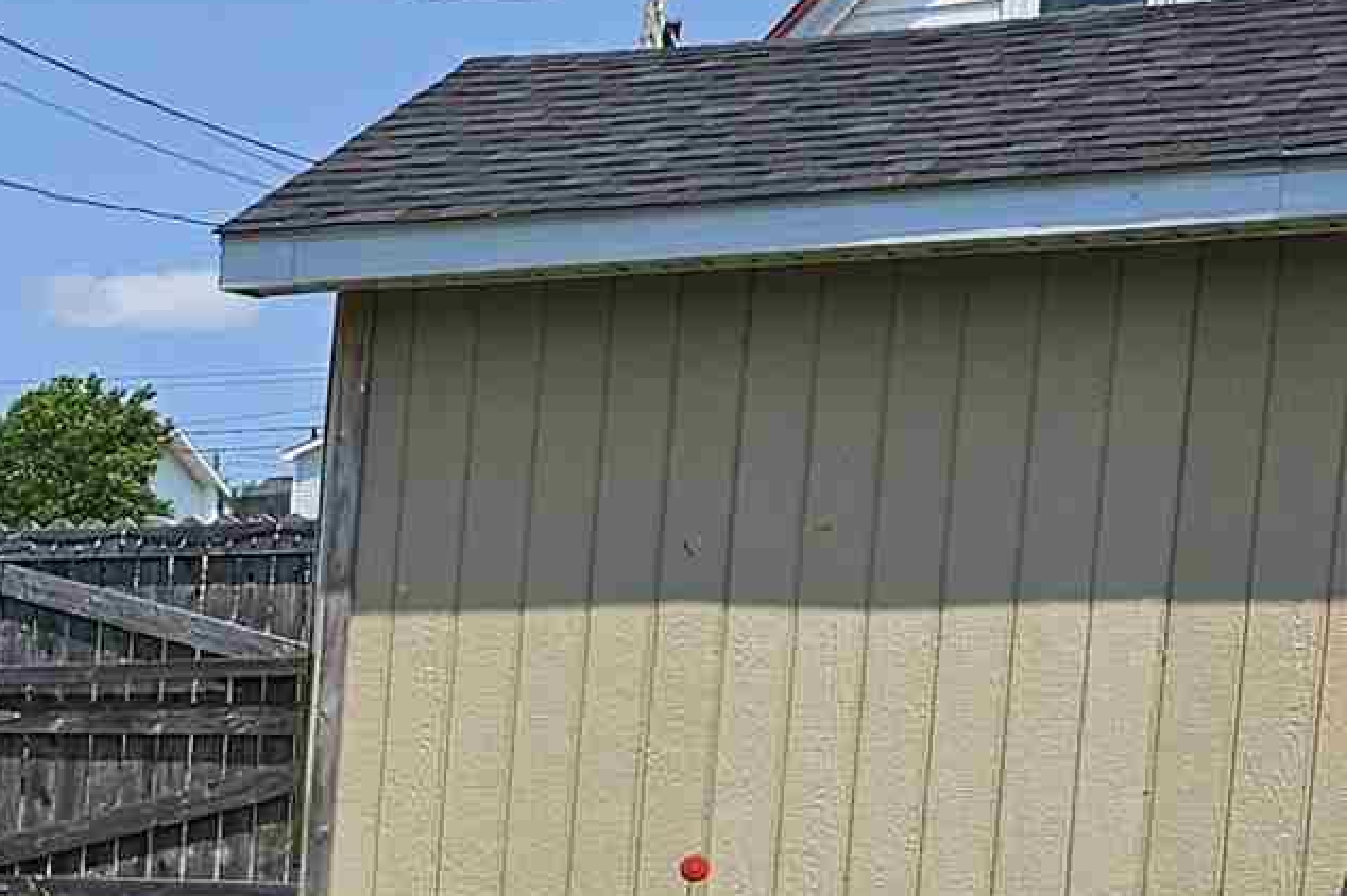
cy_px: 1363
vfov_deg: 11.3
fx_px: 4338
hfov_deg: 15.4
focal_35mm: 116
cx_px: -1033
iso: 25
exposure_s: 1/2628
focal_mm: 5.4
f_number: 1.8
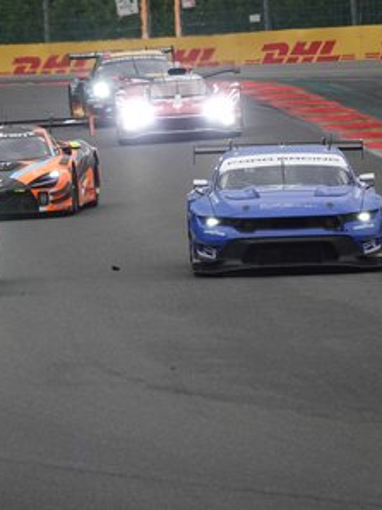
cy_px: 255
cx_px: 115
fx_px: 9312
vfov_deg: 3.1
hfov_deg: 2.3
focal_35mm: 632
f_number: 4
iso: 100
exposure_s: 1/800
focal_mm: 159.66
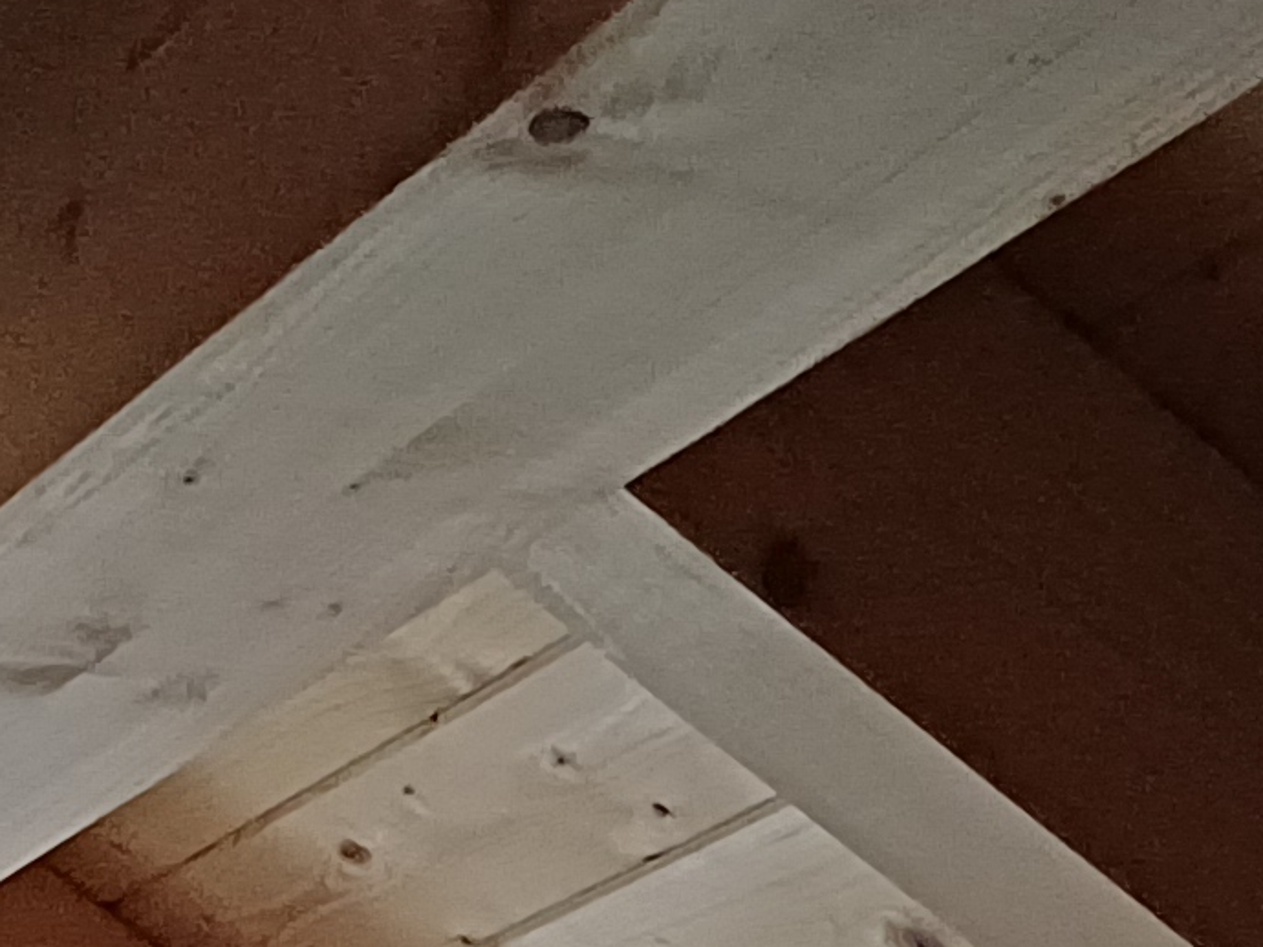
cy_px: 2163
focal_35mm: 145
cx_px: 73
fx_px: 5289
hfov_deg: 13.5
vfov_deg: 9.3
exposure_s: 1/20
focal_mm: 4.65
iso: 800
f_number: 1.8
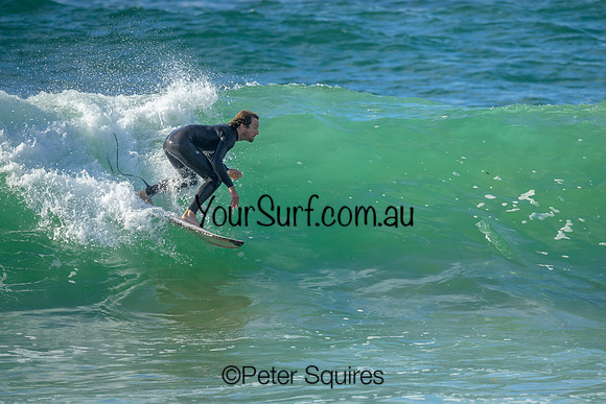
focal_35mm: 991
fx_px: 16688
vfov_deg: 1.4
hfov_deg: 2.1
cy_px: 192
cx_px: 354
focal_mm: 800
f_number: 6.3
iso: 640
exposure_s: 1/2000
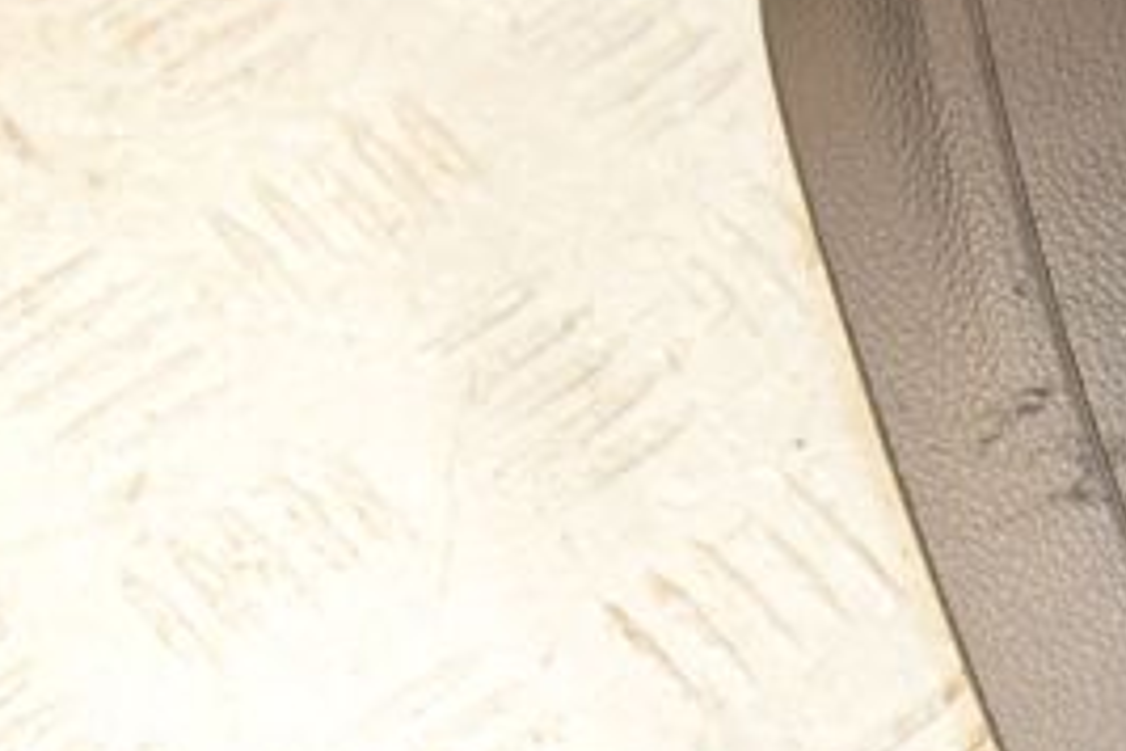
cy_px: 494
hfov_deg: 14.0
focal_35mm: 144
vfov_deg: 9.5
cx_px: 1168
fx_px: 4504
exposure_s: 1/200
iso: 1600
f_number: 6.3
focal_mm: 40
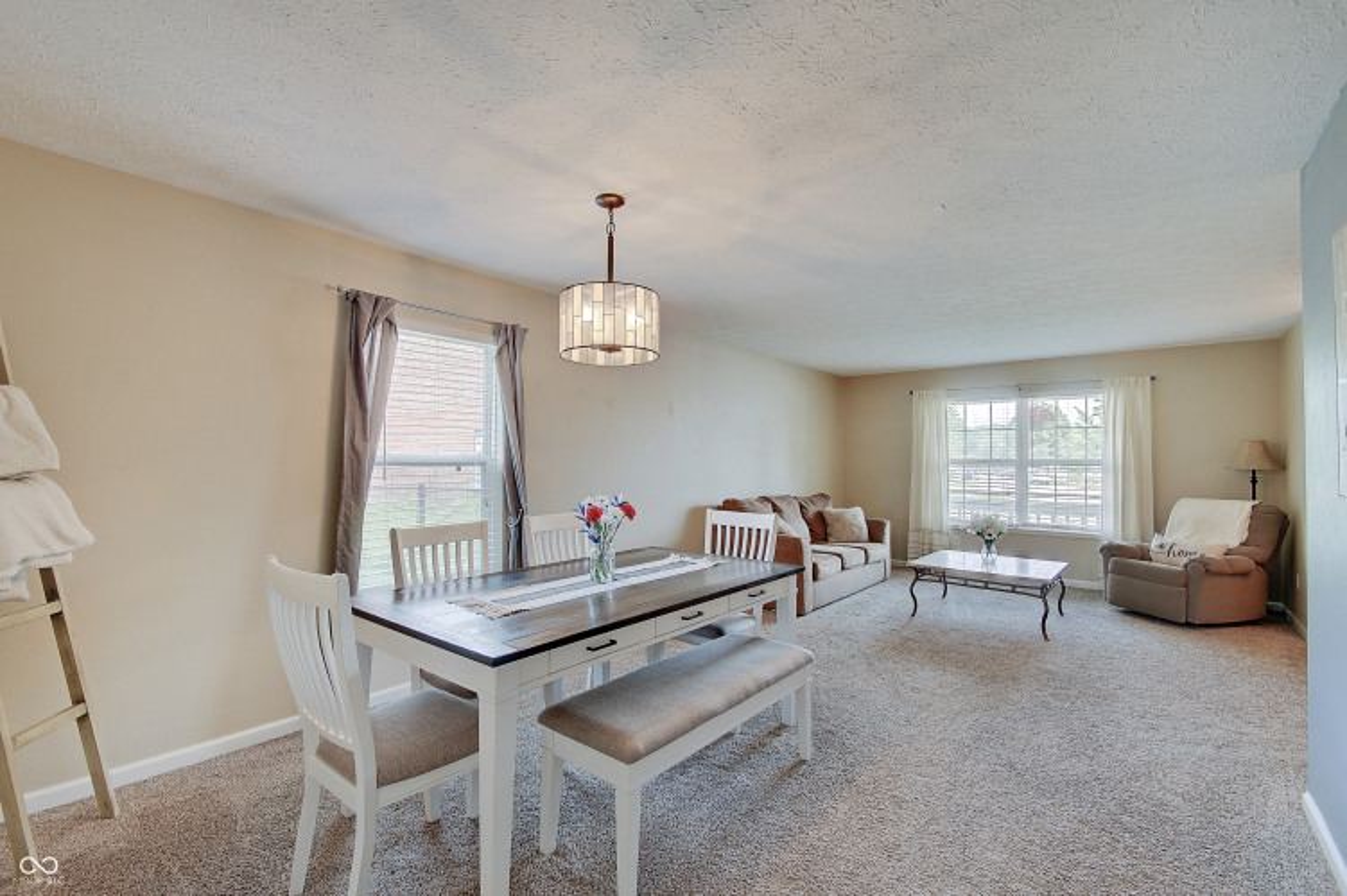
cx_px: 674
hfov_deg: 100.4
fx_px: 561
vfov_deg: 77.3
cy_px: 448
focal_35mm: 15
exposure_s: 1/4
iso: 100
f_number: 9
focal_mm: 10
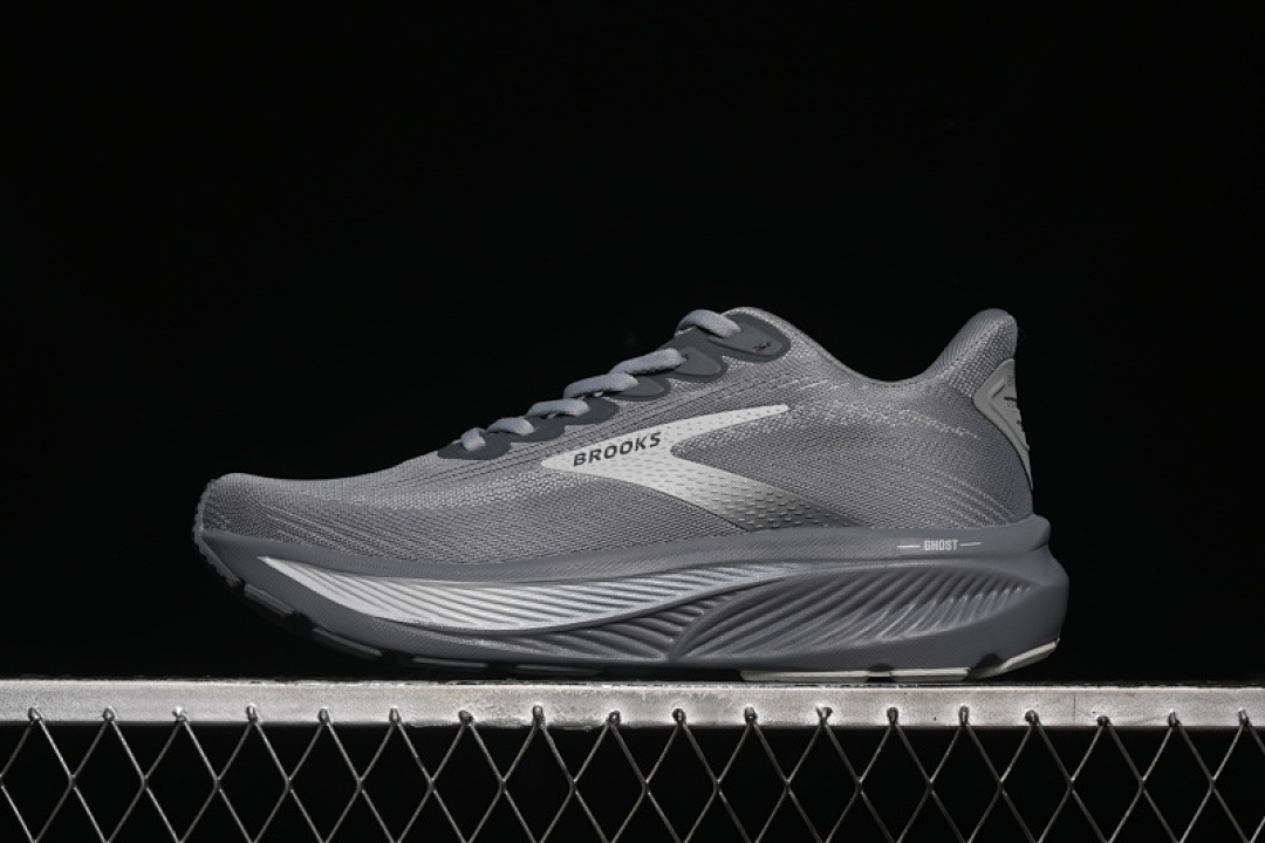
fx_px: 2635
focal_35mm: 75
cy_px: 422
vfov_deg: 18.2
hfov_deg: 27.0
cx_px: 632
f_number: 6.3
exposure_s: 1/80
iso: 160
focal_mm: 50
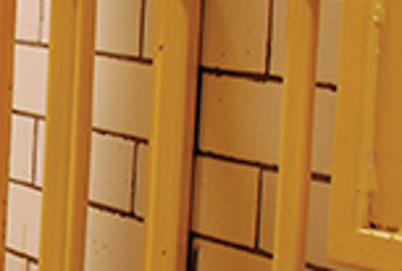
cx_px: -361
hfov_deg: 10.5
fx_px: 2038
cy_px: 87
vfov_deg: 7.6
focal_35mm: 182
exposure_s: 2
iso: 100
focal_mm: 20
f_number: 9
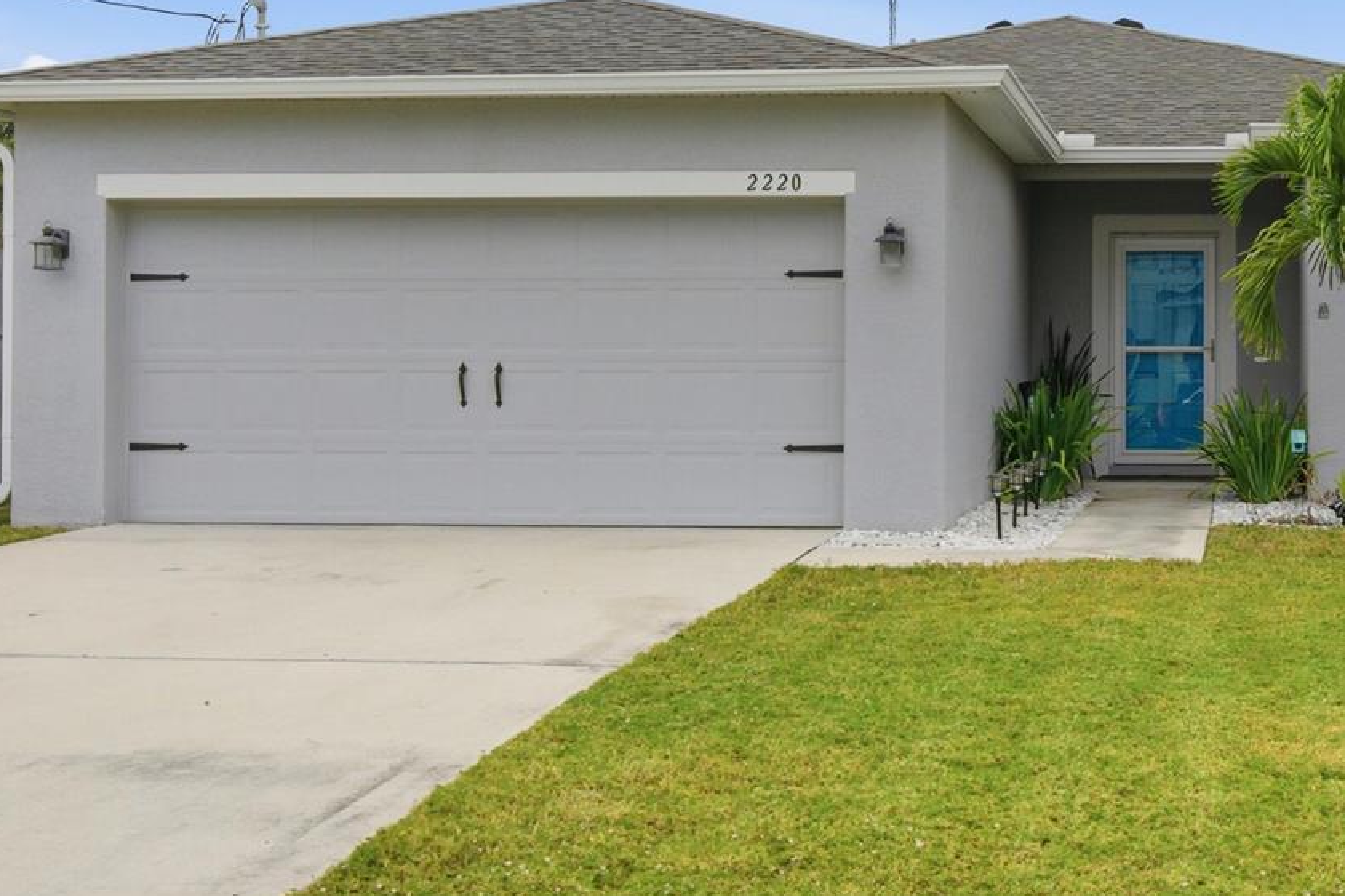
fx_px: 2203
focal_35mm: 59
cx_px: 1040
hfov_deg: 33.2
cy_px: 284
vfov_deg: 22.9
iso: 800
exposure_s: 1/8000
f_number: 8
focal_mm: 31
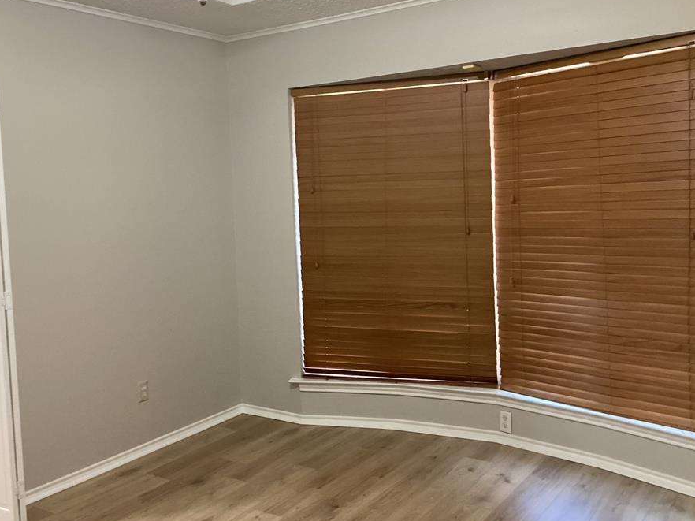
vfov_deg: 39.6
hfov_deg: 51.3
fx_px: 723
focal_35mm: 36
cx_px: 332
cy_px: 229
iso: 400
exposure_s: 1/30
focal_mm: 3.3
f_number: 2.4
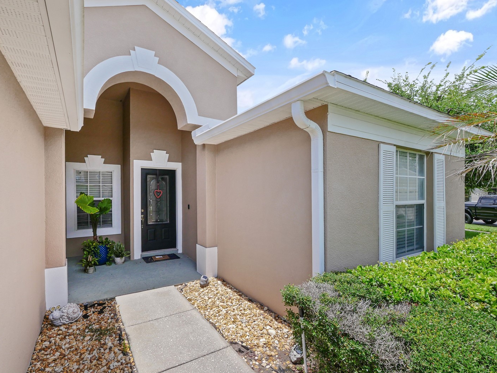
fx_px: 230
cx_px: 225
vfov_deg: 78.1
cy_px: 194
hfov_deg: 94.2
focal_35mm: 16
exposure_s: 1/400
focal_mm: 7
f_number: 7.1
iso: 200
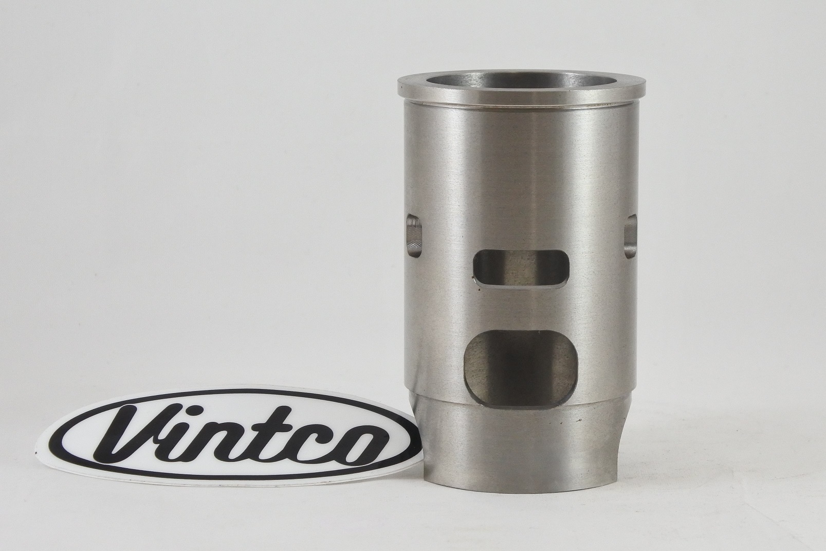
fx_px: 1445
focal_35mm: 63
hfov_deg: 31.9
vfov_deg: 21.6
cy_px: 276
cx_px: 413
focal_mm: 23.6
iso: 560
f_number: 5
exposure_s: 1/125
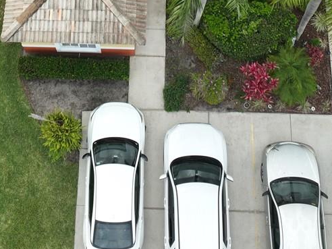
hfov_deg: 25.0
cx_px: 136
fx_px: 748
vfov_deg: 17.0
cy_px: -132
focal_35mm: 78
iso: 130
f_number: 2.8
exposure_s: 1/1000
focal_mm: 12.29
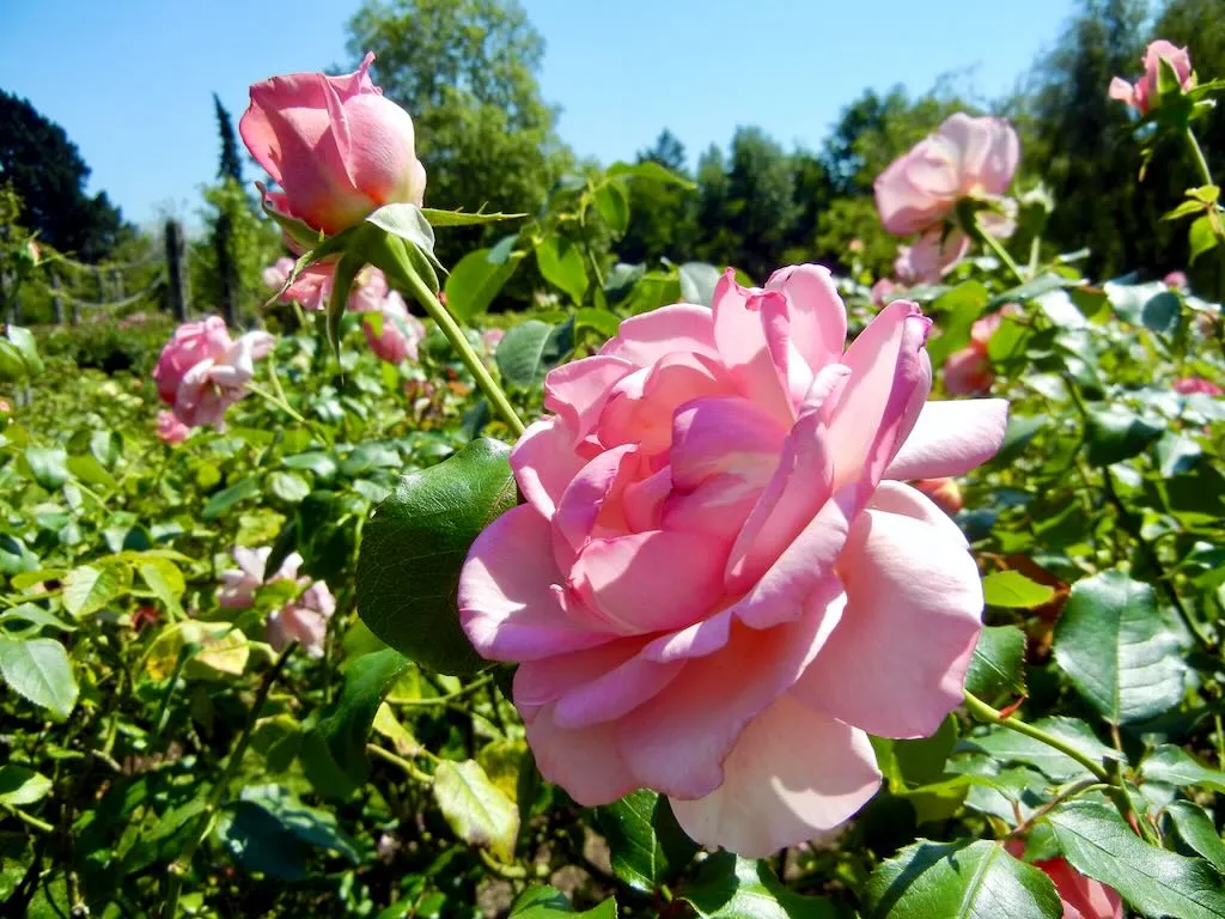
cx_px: 612
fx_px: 1062
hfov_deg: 60.0
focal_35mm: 30
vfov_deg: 46.8
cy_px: 460
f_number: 7
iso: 160
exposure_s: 1/370
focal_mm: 5.4
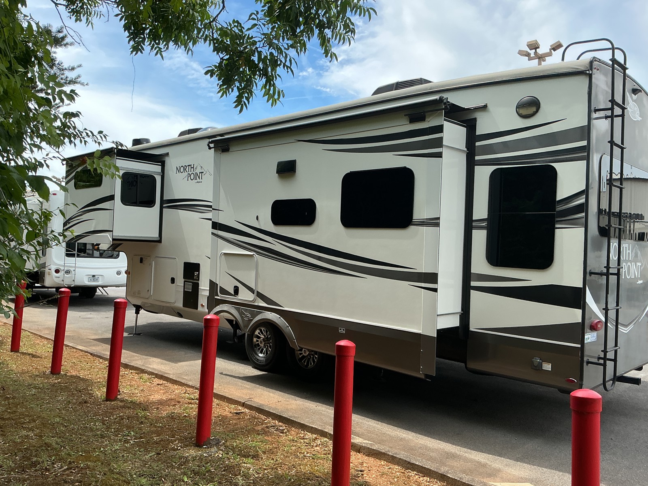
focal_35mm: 29
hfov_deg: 61.7
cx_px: 324
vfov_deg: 48.2
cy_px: 243
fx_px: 543
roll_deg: -2.3
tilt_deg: +1.8
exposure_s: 1/898
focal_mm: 3
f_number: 1.8
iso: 25
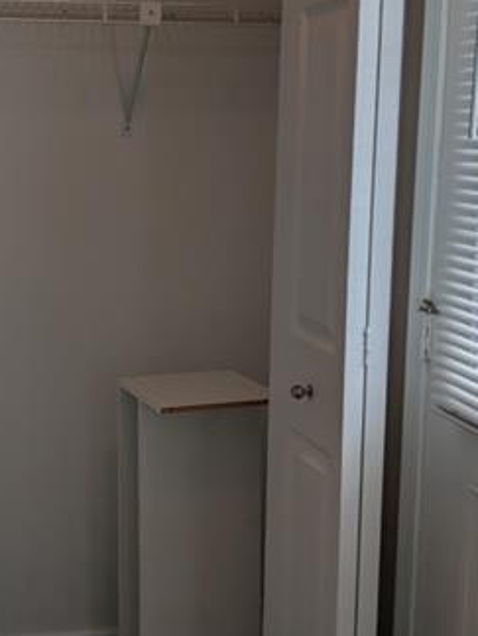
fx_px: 1047
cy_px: 246
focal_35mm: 57
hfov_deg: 25.5
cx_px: 149
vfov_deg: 33.6
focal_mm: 6.9
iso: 28
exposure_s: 1/120
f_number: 1.68
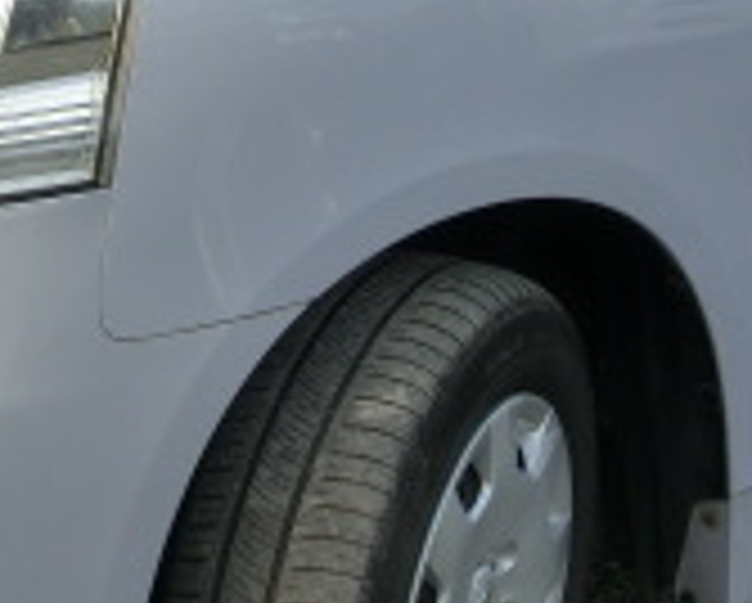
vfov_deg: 13.7
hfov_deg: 17.1
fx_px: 2496
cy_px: 94
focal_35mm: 112
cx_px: 342
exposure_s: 1/60
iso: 100
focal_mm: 5.25
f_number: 3.5
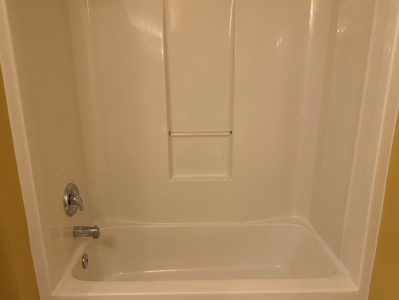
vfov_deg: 53.1
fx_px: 300
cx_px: 195
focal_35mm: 26
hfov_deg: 67.3
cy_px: 156
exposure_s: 1/60
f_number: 1.78
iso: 160
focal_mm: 6.86
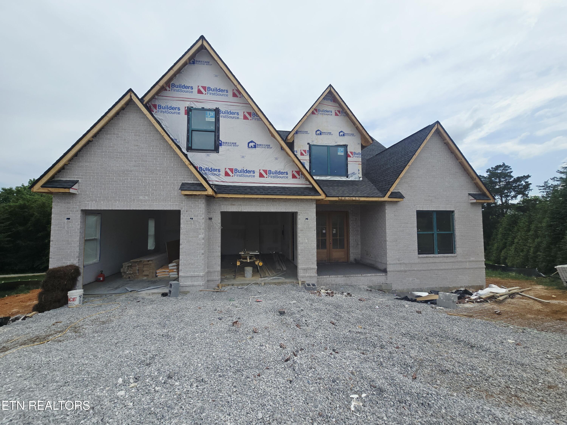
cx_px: 284
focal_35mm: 13
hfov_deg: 106.2
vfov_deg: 89.9
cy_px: 212
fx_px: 213
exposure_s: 1/3381
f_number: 2.2
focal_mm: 2.2
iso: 50
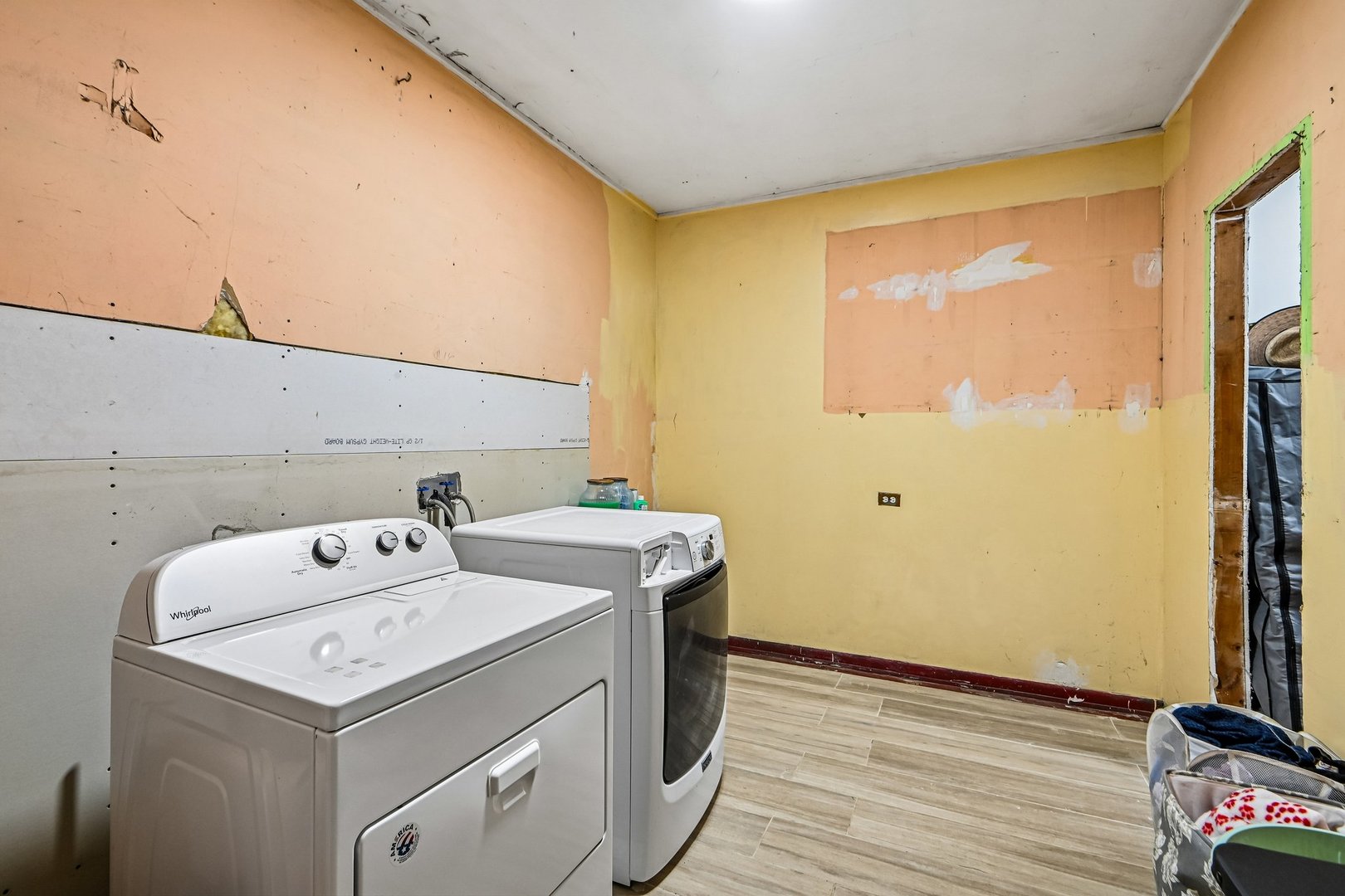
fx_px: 598
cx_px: 672
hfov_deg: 96.7
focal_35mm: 16
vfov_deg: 73.7
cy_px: 448
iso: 400
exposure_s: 1/4
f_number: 13
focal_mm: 16
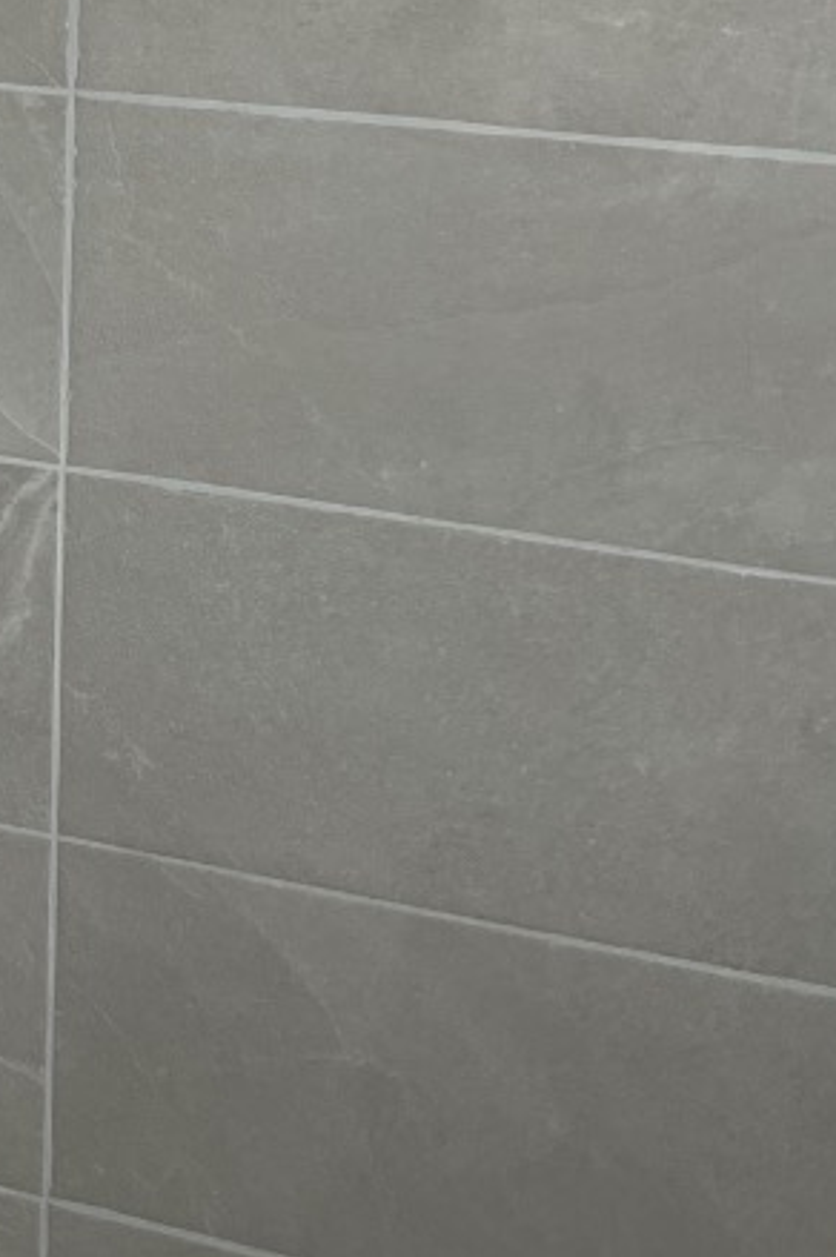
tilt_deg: -4.0
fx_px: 2582
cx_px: -312
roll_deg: -0.1
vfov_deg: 25.0
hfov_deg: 17.1
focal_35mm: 74
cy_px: -206
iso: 50
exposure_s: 1/121
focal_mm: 4.2
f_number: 1.6
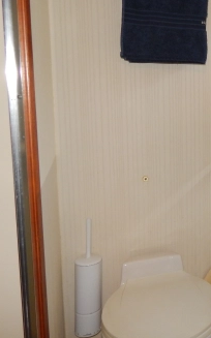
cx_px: 247
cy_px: 139
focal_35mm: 41
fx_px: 378
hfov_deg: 27.7
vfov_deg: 48.0
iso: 200
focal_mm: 4
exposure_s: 1/30
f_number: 3
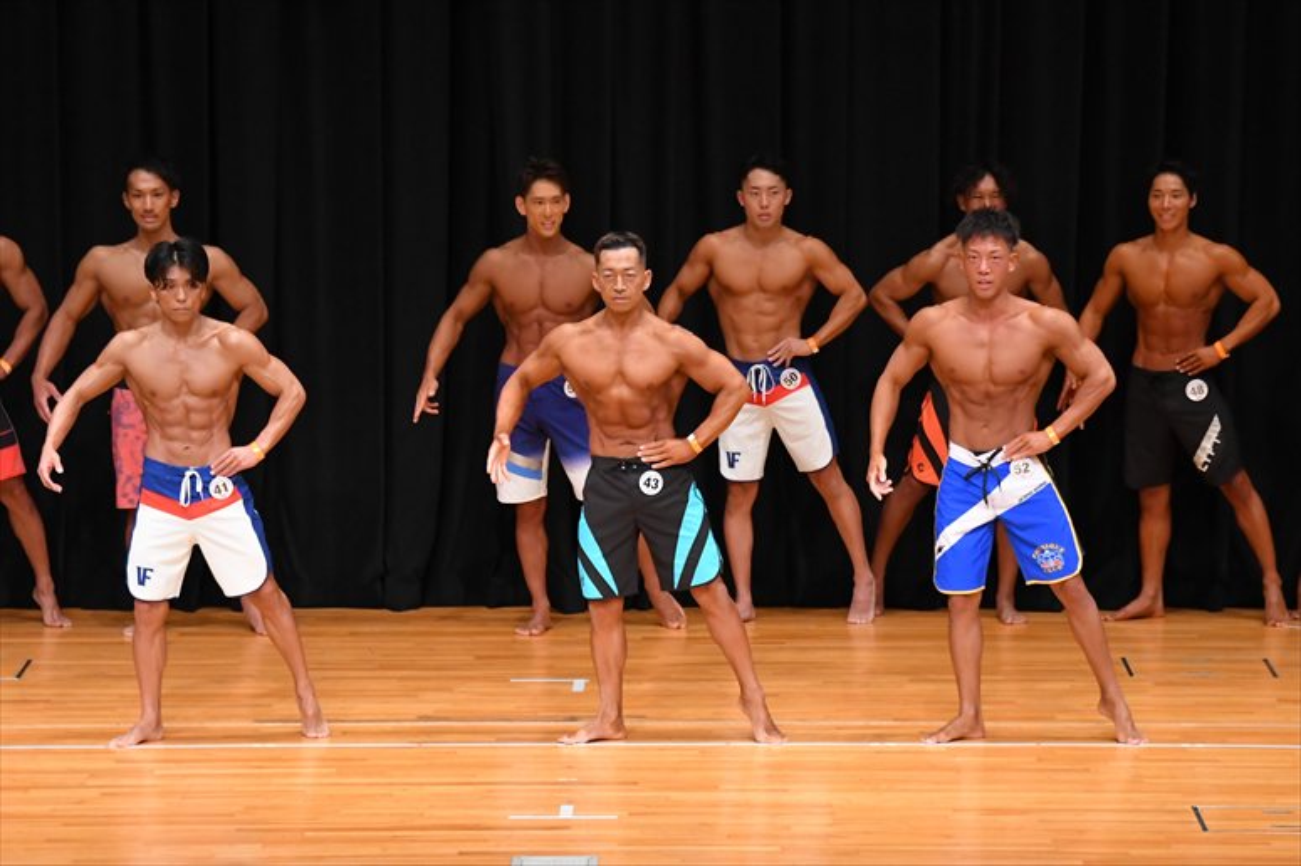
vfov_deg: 6.8
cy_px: 433
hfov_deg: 10.2
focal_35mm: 202
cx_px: 650
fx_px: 7297
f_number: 5.6
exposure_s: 1/400
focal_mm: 135
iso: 4000
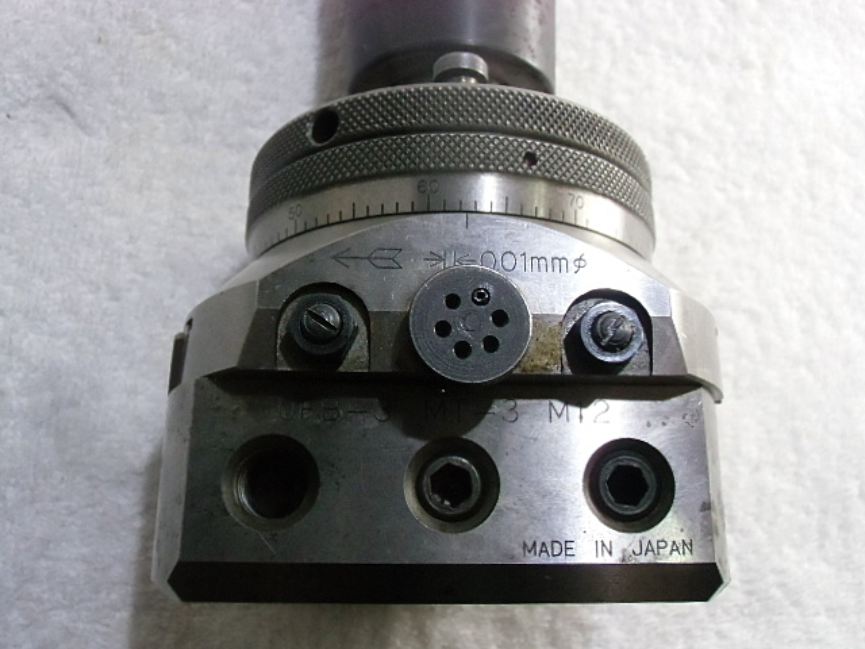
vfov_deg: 42.9
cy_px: 324
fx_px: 825
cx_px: 432
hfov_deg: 55.4
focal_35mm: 33
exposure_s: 1/100
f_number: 3.7
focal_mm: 5.93
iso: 800
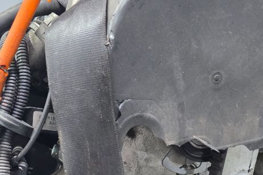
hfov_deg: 32.3
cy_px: 244
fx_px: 453
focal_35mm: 62
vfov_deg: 19.7
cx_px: 114
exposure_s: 1/100
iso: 640
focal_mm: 6.3
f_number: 1.7
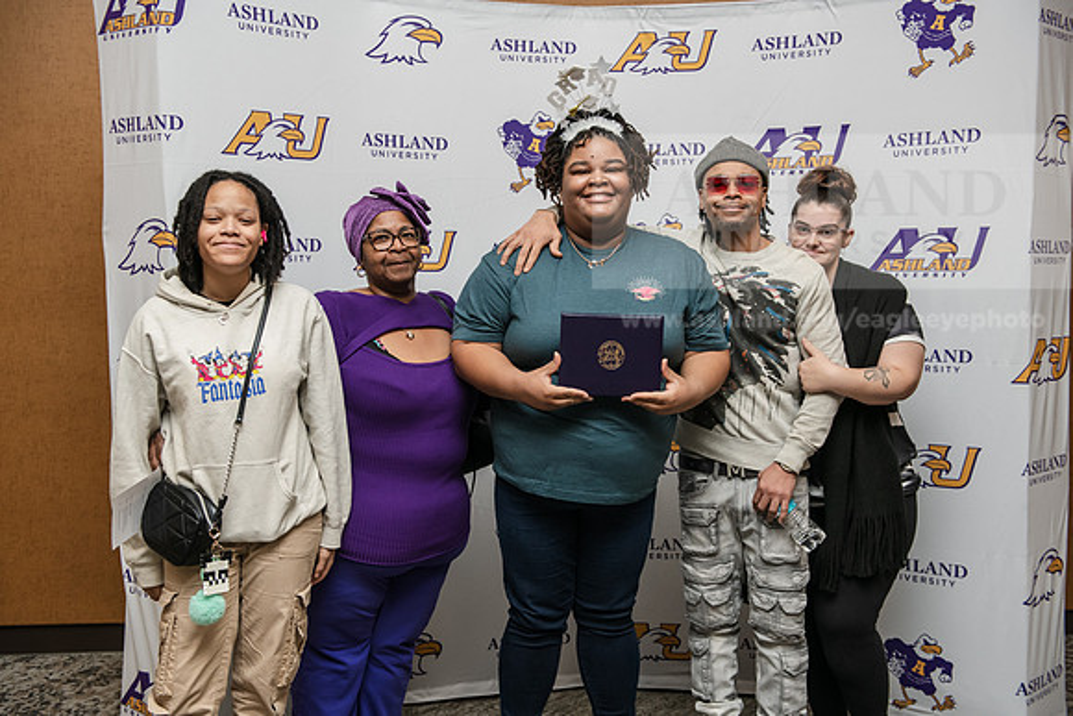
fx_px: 1133
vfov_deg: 35.1
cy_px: 358
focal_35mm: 38
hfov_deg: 50.7
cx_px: 536
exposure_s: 1/200
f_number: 4
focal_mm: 38
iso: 1600
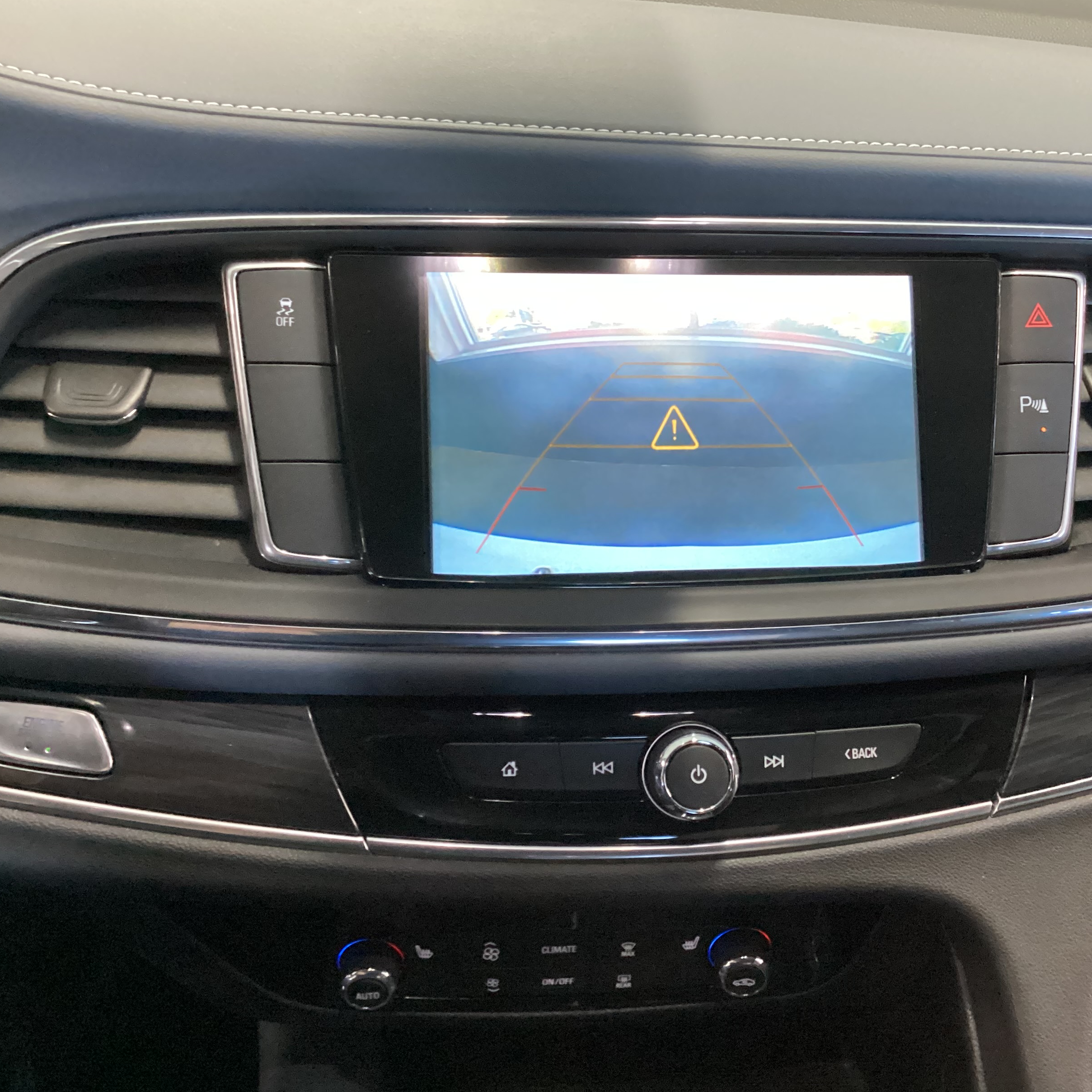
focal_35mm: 37
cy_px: 547
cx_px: 652
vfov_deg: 44.9
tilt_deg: -35.1
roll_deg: -4.9
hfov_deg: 44.7
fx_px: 1321
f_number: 2.4
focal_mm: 3.3
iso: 640
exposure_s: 1/30
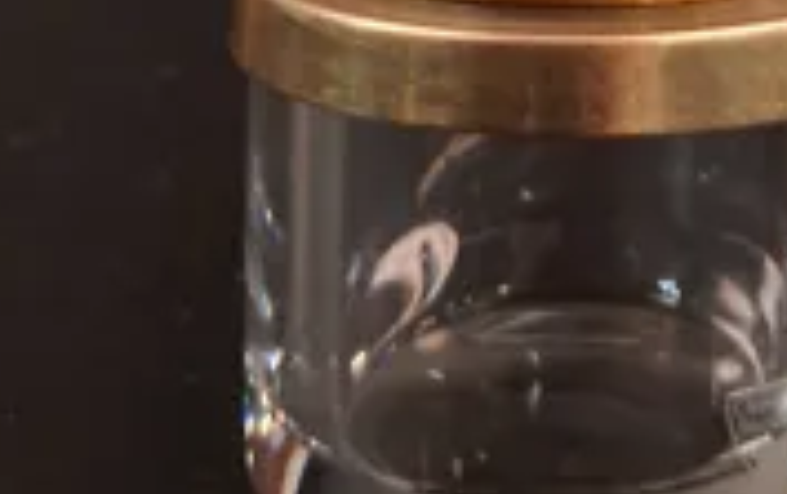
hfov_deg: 21.3
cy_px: -414
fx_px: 2082
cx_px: 502
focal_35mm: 97
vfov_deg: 12.3
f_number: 1.8
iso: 400
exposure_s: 1/50
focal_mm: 4
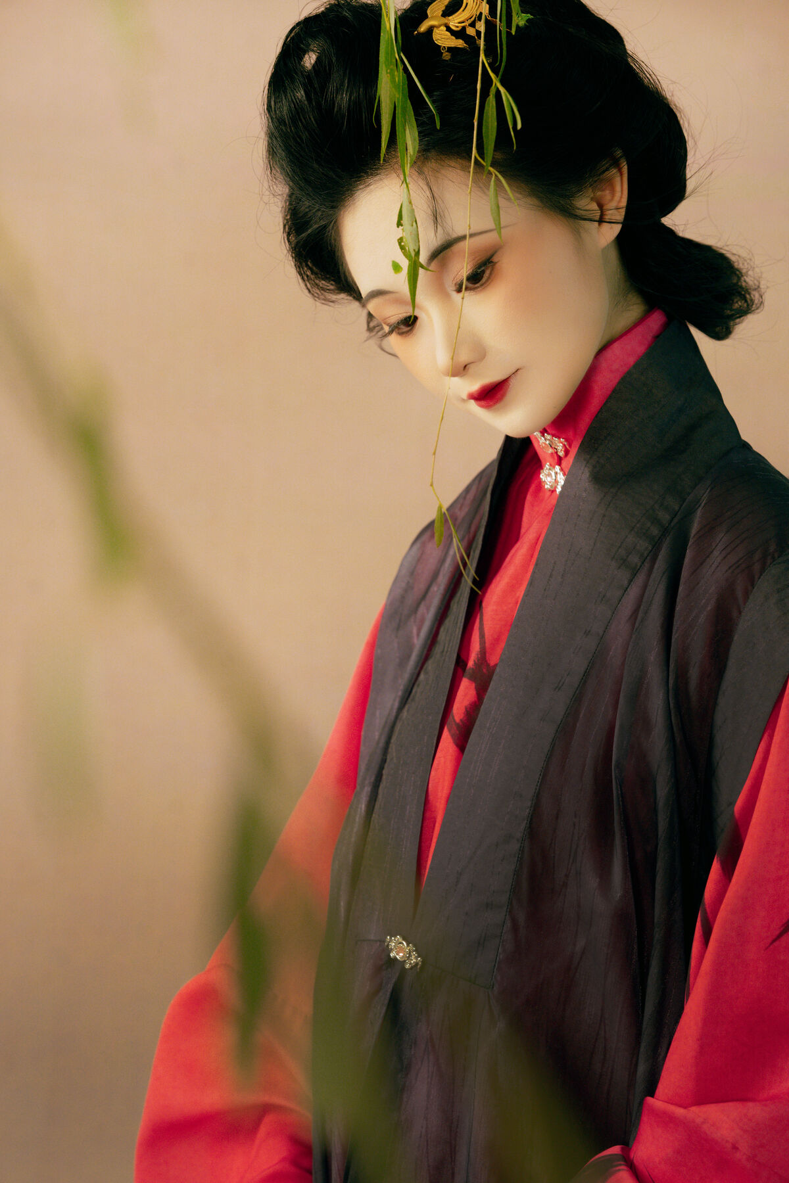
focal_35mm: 85
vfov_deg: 23.9
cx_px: 394
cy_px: 592
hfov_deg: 16.1
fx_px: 2794
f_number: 5.6
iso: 1250
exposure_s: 1/200
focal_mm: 85
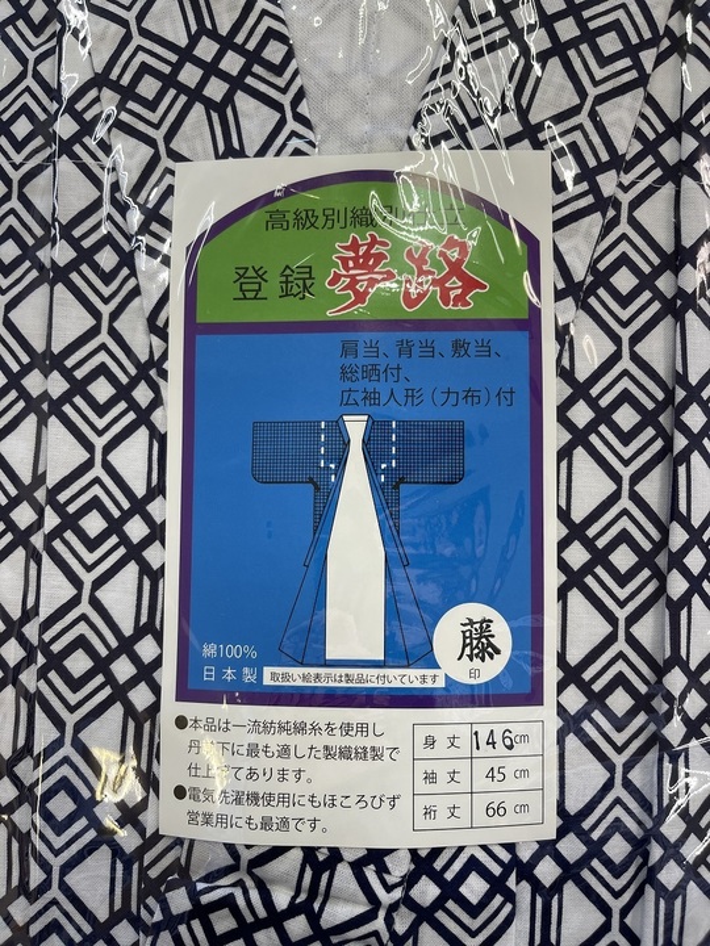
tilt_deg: -75.2
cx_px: 355
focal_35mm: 26
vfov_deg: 67.3
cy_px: 473
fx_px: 711
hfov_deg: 53.1
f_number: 1.6
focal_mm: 5.1
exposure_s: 1/100
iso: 80
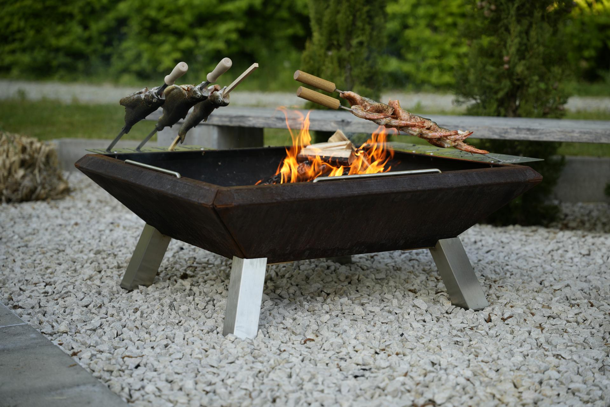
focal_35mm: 70
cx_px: 305
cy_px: 204
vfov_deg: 19.5
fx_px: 1186
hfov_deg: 28.8
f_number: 3.2
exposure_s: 1/250
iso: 100
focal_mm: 70
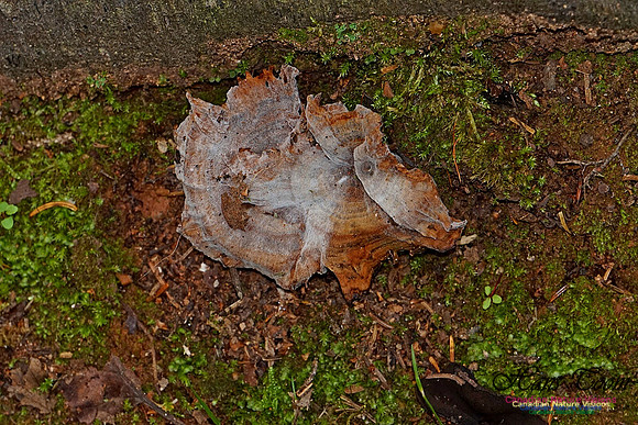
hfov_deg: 6.5
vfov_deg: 4.4
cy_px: 212
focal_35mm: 315
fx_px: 5584
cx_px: 319
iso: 1000
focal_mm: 210
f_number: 13
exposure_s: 1/60
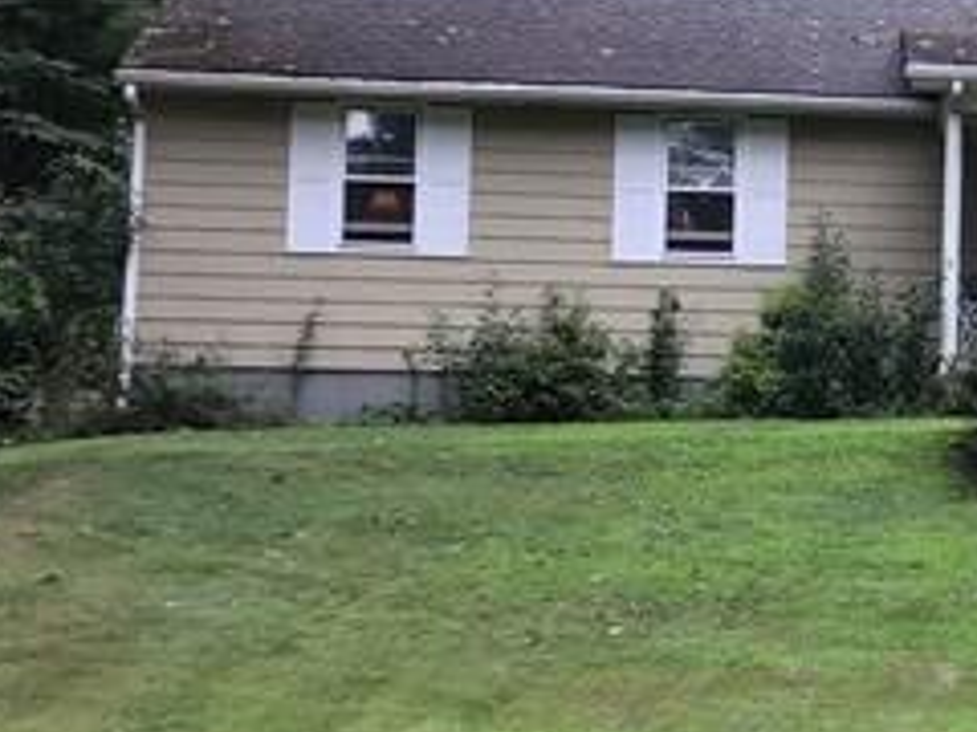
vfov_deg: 11.2
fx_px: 3726
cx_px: 1404
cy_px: 277
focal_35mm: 132
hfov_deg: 14.1
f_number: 2.4
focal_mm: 3.3
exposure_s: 1/150
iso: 25
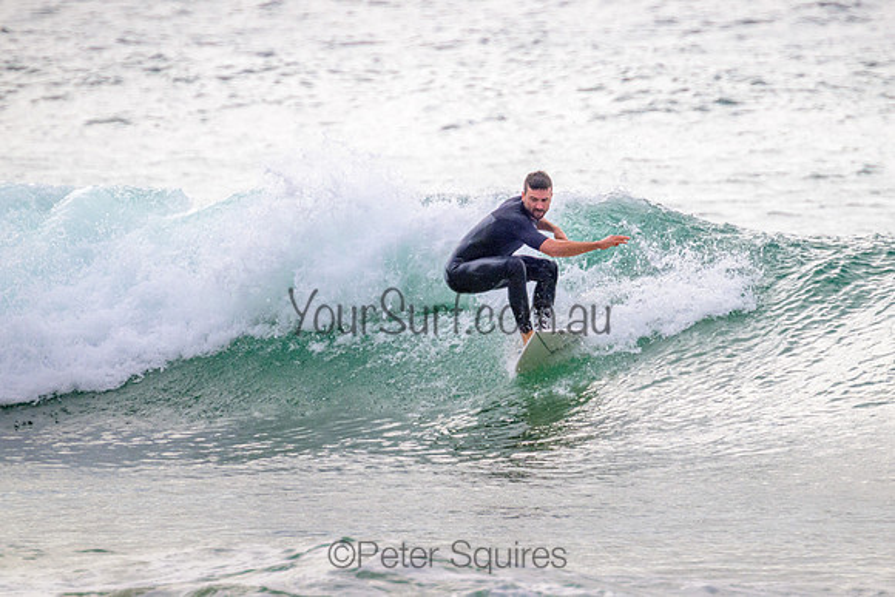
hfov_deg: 2.1
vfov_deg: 1.4
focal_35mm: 973
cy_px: 234
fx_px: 24205
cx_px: 527
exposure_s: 1/2000
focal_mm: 800
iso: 900
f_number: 11
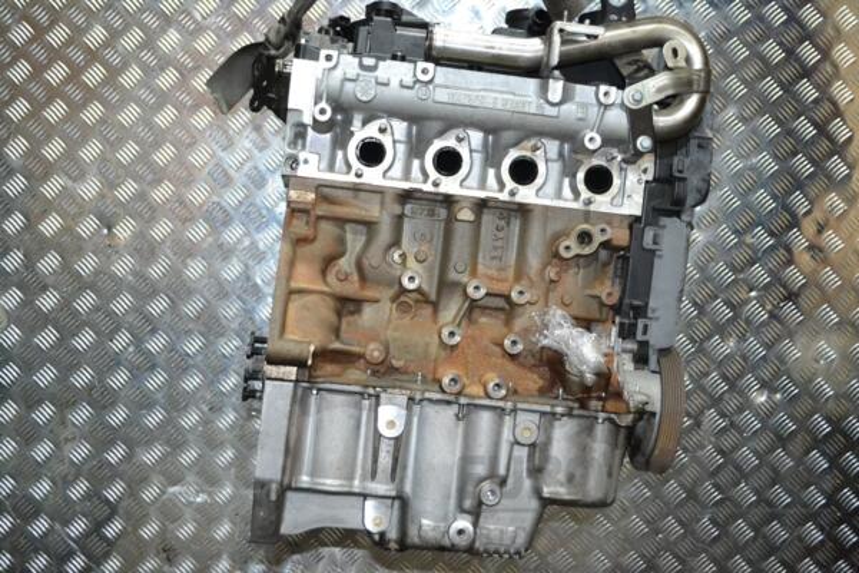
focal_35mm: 45
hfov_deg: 43.6
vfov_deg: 29.9
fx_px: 1074
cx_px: 430
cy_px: 286
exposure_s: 1/60
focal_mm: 30
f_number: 4.5
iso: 1800
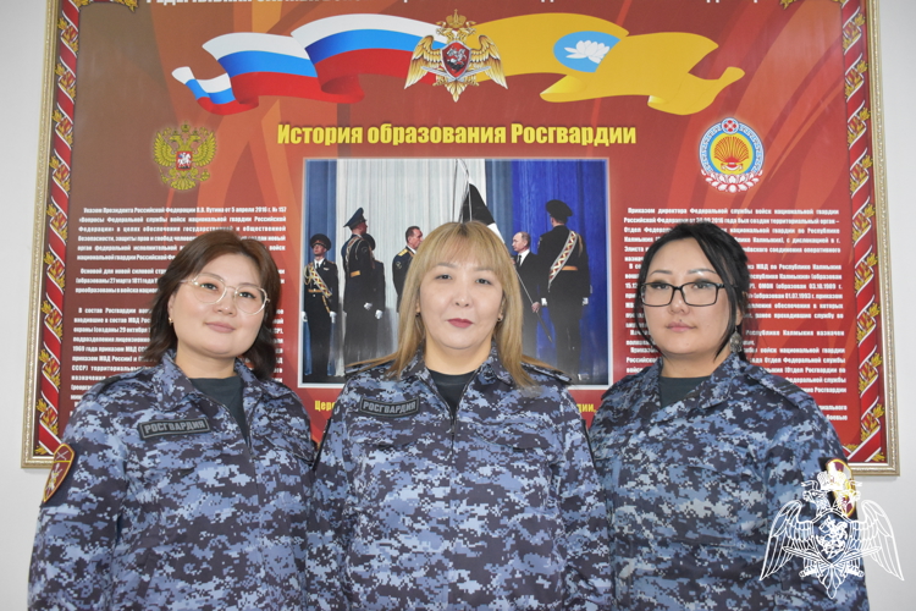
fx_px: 840
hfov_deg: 57.2
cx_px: 458
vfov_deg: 40.0
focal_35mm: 33
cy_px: 306
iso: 4000
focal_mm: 22
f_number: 3.5
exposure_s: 1/60
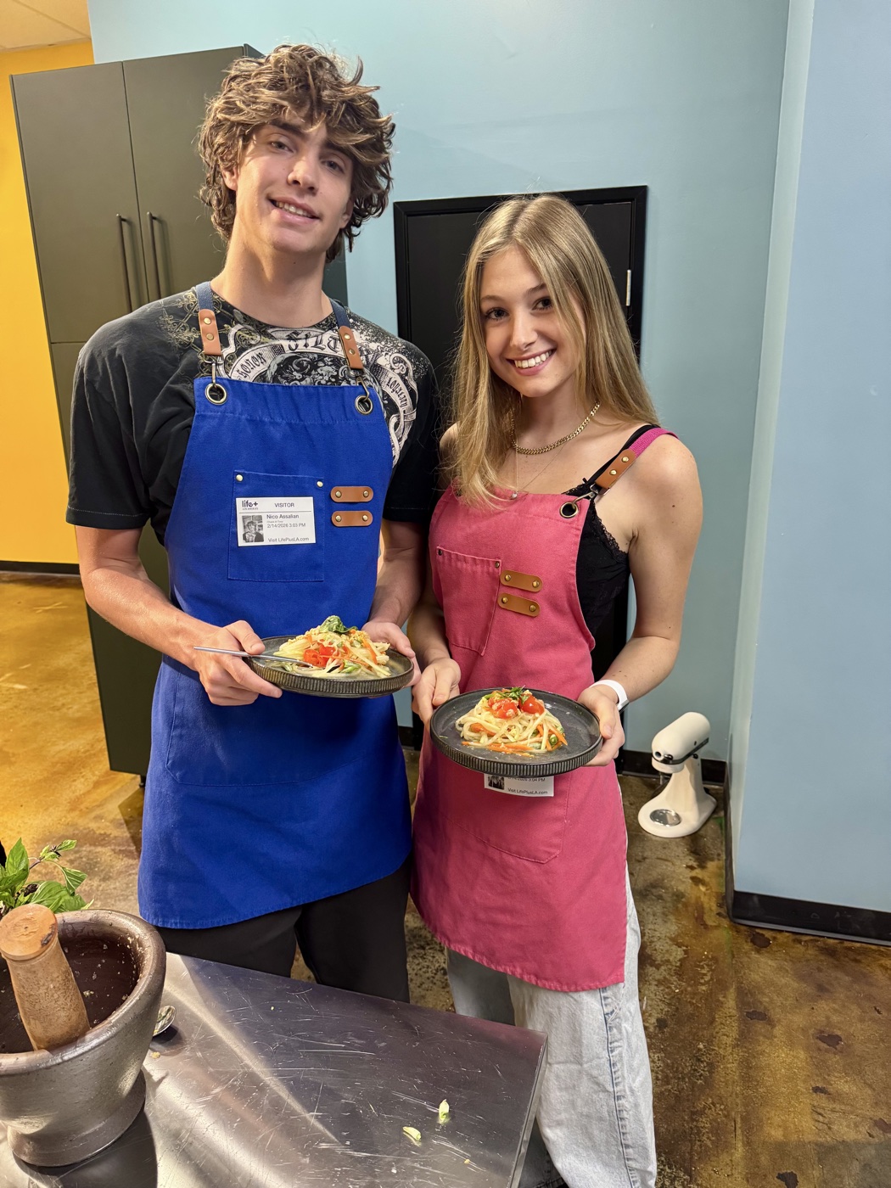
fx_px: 824
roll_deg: +0.1
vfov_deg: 71.6
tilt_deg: -17.9
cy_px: 594
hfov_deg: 56.8
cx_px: 446
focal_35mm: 24
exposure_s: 1/60
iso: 400
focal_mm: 6.76
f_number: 1.78
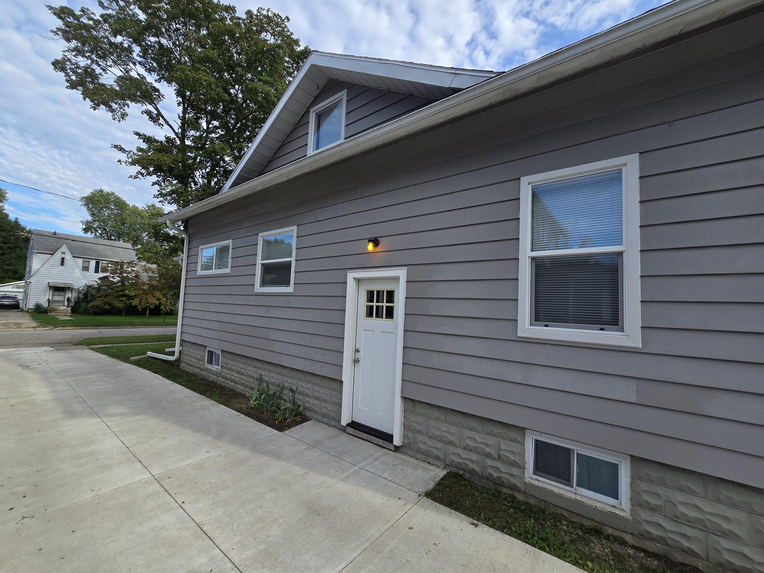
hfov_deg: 106.2
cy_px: 286
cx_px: 382
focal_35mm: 13
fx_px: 287
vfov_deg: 89.9
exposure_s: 1/963
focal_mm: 2.2
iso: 50
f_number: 2.2
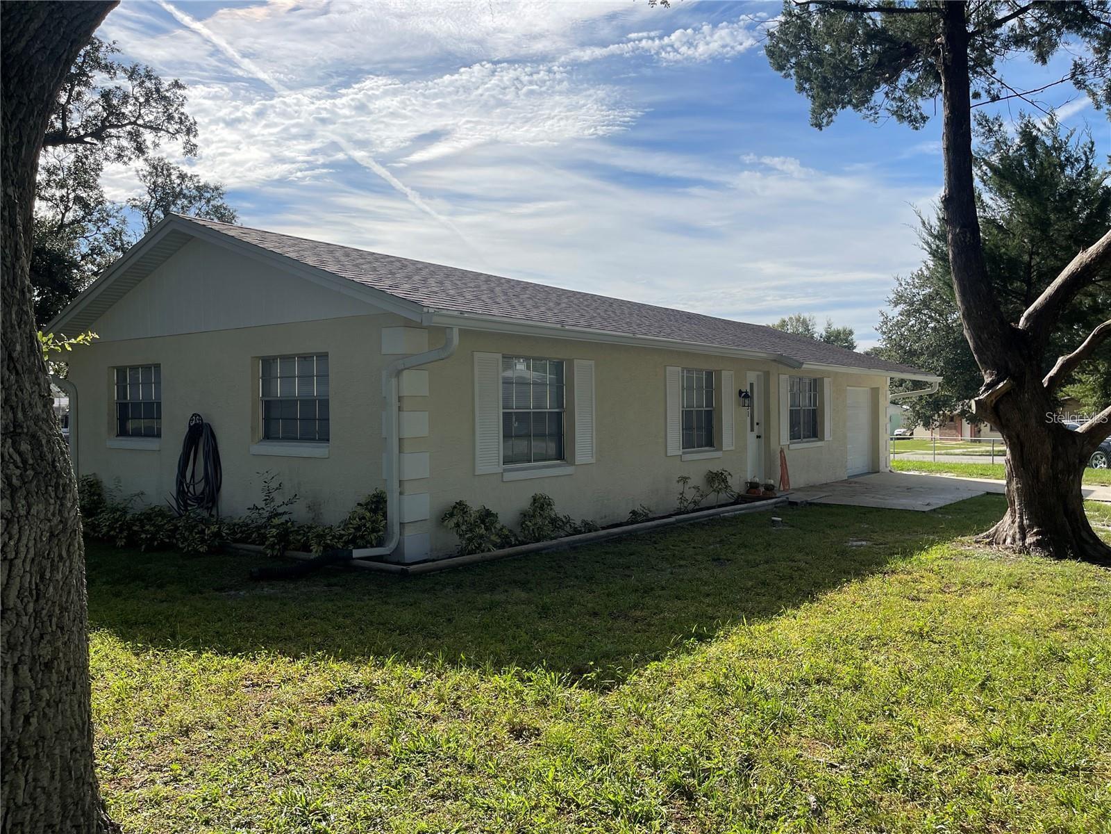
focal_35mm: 26
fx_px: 834
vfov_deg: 53.1
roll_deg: +0.3
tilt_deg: -1.5
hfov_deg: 67.3
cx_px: 556
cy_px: 417
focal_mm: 5.1
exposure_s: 1/6250
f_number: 1.6
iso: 32
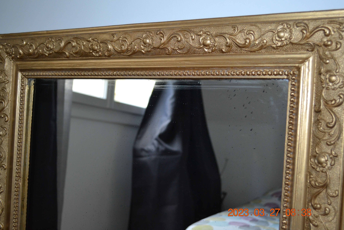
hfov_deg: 49.6
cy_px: 115
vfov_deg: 34.2
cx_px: 172
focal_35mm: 39
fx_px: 373
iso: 800
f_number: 4.2
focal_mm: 26
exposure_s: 1/60
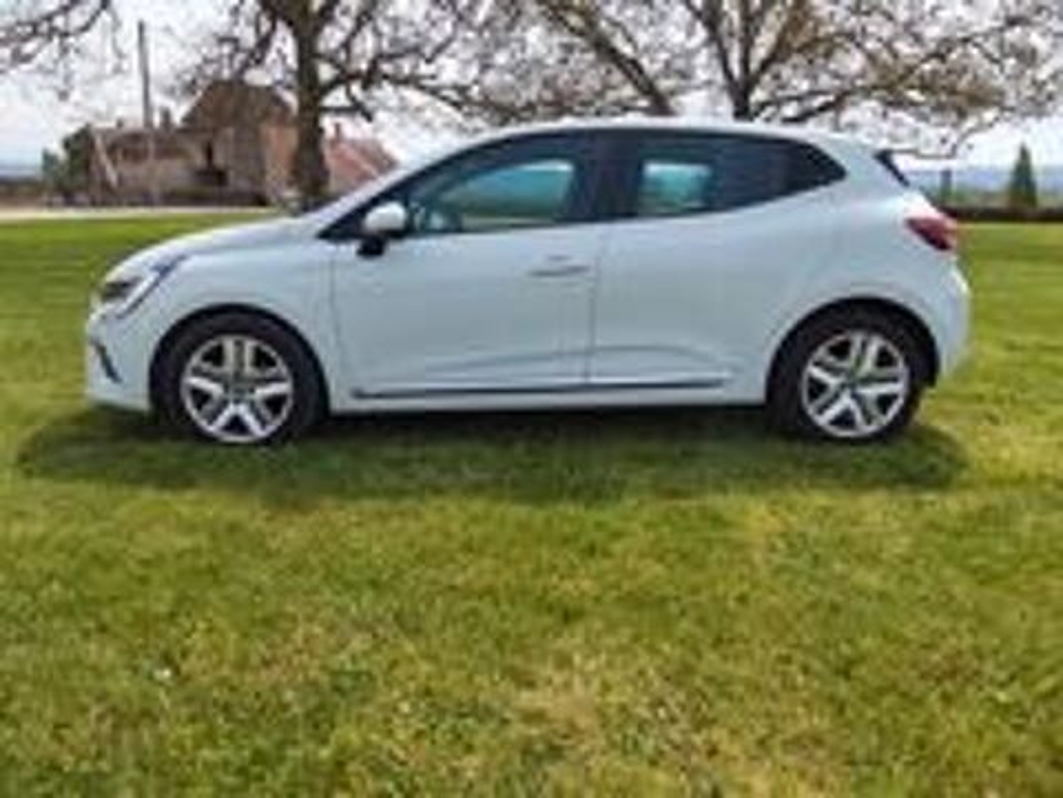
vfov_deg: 49.7
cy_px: 399
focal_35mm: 28
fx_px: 860
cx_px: 532
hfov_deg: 63.4
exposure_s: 1/1854
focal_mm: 2.91
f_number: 1.9
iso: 50
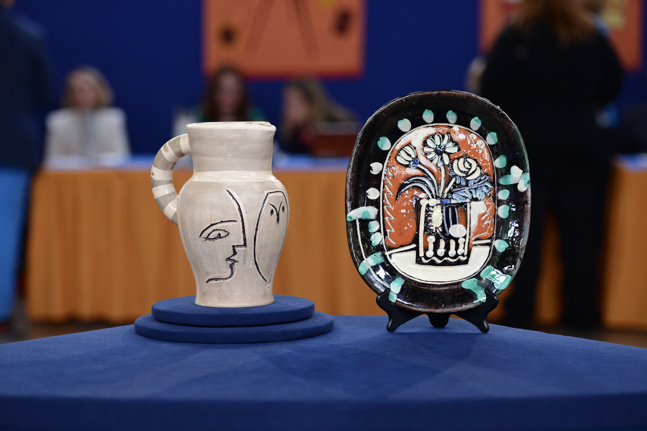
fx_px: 1887
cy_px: 216
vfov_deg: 13.0
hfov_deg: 19.5
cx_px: 324
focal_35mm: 105
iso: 1600
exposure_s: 1/320
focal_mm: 105
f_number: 2.8
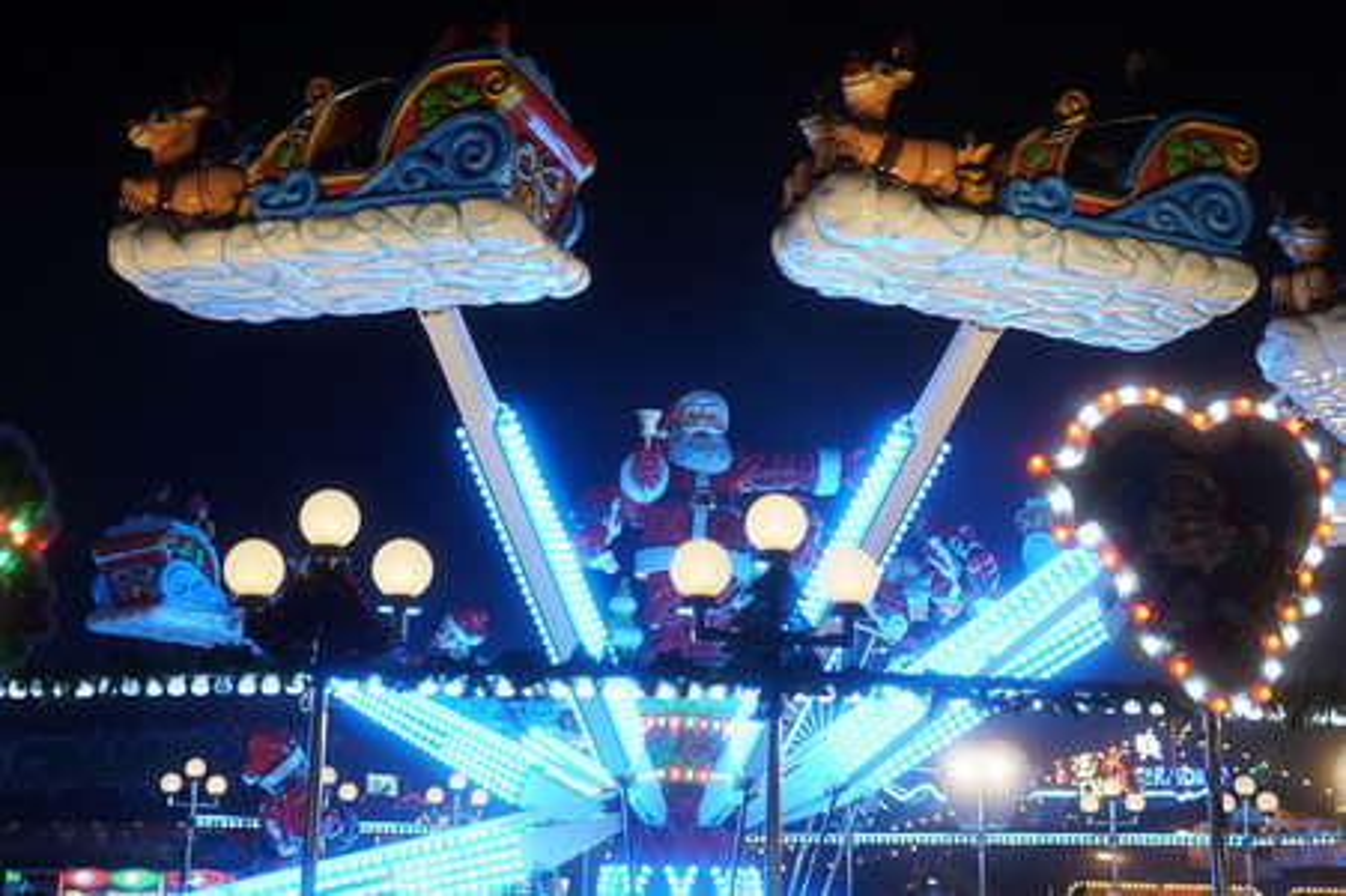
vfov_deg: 29.8
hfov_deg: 43.6
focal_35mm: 45
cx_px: 673
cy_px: 448
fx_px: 1681
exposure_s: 1/320
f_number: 1.4
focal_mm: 30
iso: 160
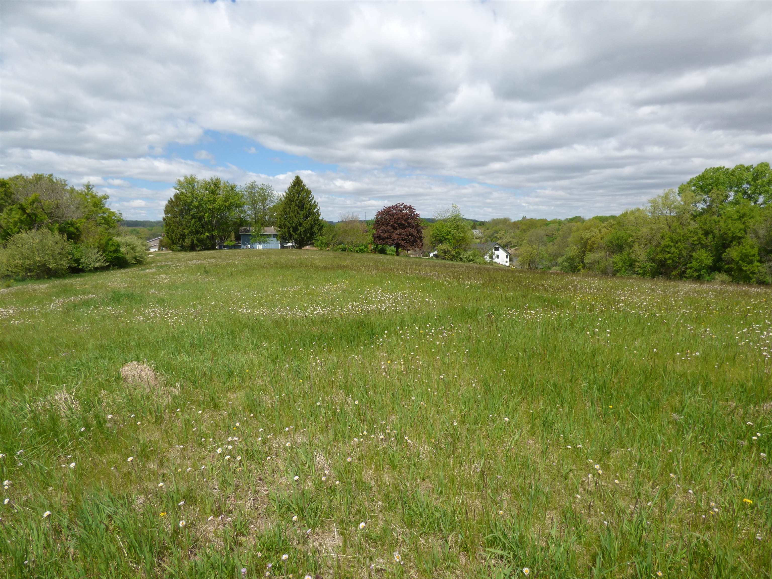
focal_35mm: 20
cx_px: 386
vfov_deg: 66.0
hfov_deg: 81.7
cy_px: 290
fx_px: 446
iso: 100
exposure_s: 1/1600
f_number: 3.2
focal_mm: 3.58
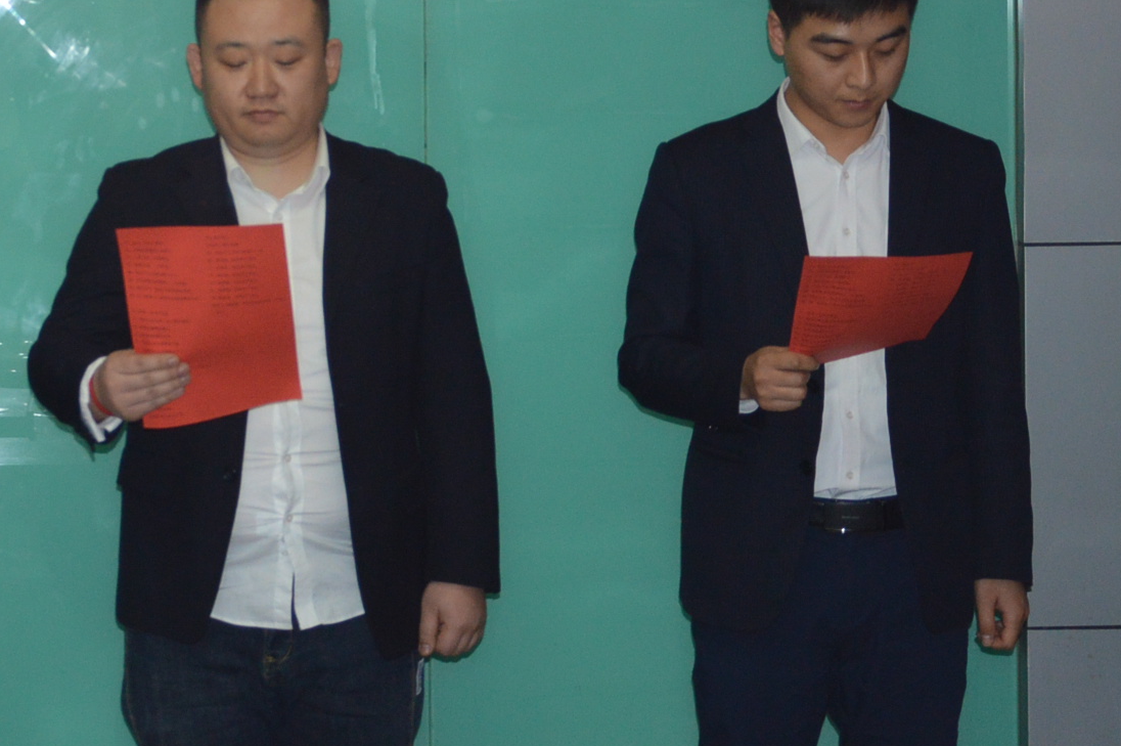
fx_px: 3329
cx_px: 97
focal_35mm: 107
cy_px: 73
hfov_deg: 18.8
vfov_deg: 12.7
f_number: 4
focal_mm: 26
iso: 500
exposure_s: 1/60
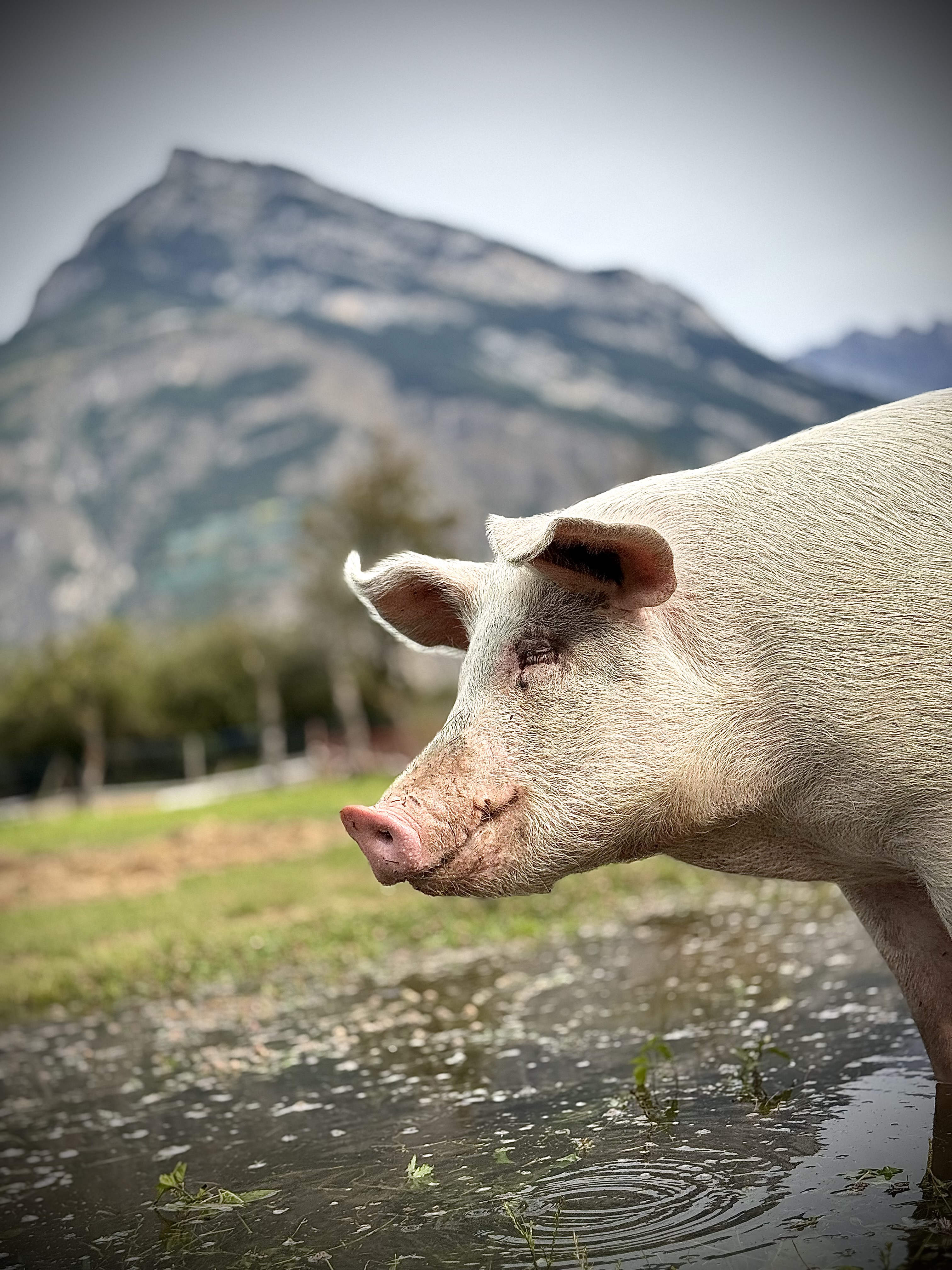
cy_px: 635
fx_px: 1760
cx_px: 476
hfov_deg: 30.3
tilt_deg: +3.9
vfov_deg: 39.7
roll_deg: +7.0
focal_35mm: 48
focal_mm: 6.76
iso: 80
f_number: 1.78
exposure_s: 1/4329
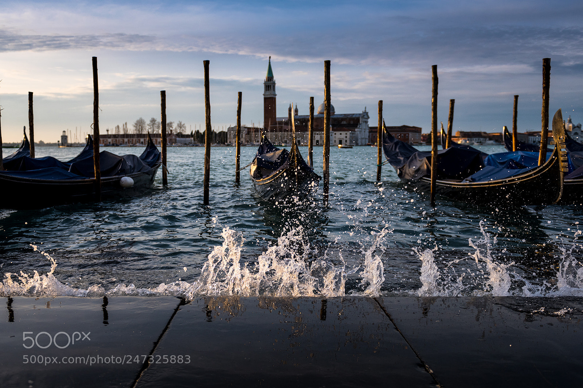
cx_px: 292
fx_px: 470
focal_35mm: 29
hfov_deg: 63.7
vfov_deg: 44.9
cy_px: 194
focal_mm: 29
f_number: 2.8
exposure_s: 1/3200
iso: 500
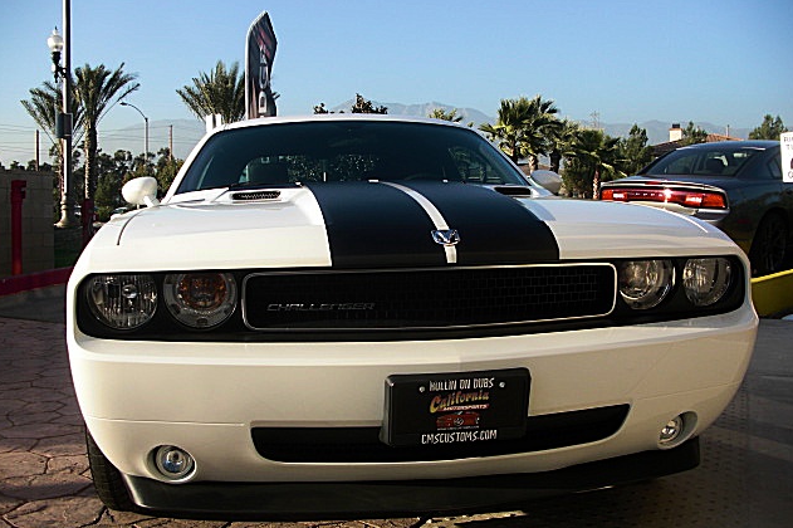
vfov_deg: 35.0
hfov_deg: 50.7
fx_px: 837
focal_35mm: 38
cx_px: 396
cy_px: 269
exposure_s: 1/640
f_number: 2.8
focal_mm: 6.3
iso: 50
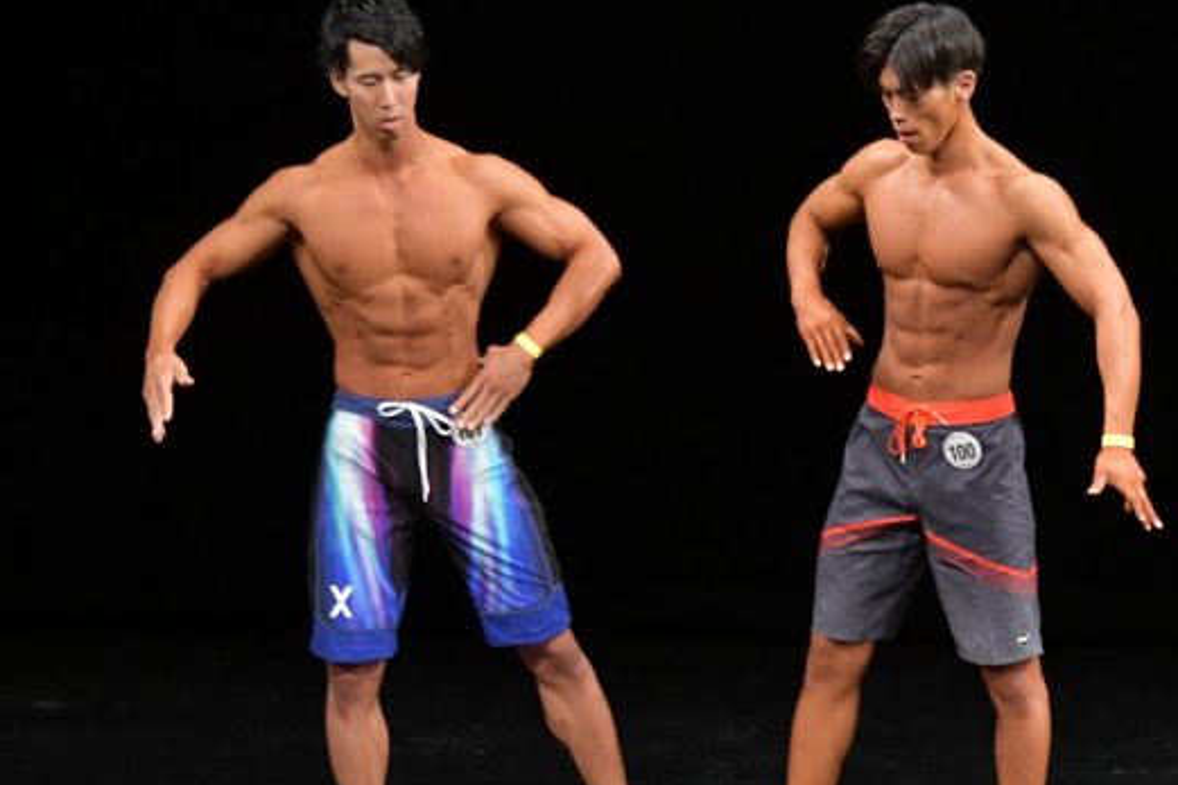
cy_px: 380
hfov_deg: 5.4
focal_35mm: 379
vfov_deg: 3.6
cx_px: 835
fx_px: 12397
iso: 3200
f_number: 5.6
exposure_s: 1/400
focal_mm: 170
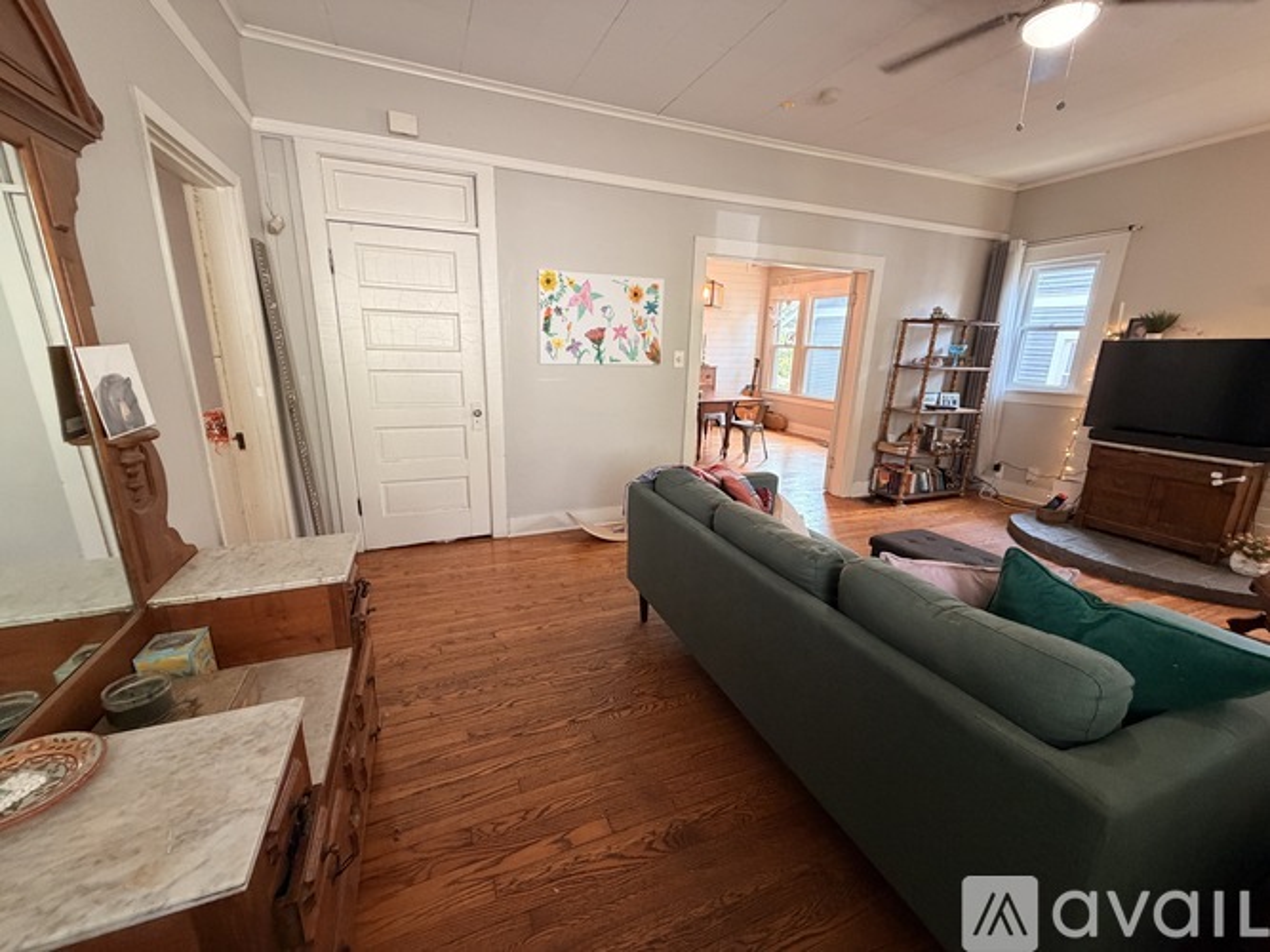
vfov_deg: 85.7
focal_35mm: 14
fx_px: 514
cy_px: 476
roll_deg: -1.3
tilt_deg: -14.7
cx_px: 635
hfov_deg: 102.1
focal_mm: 2.22
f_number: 2.2
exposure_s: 1/60
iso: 400
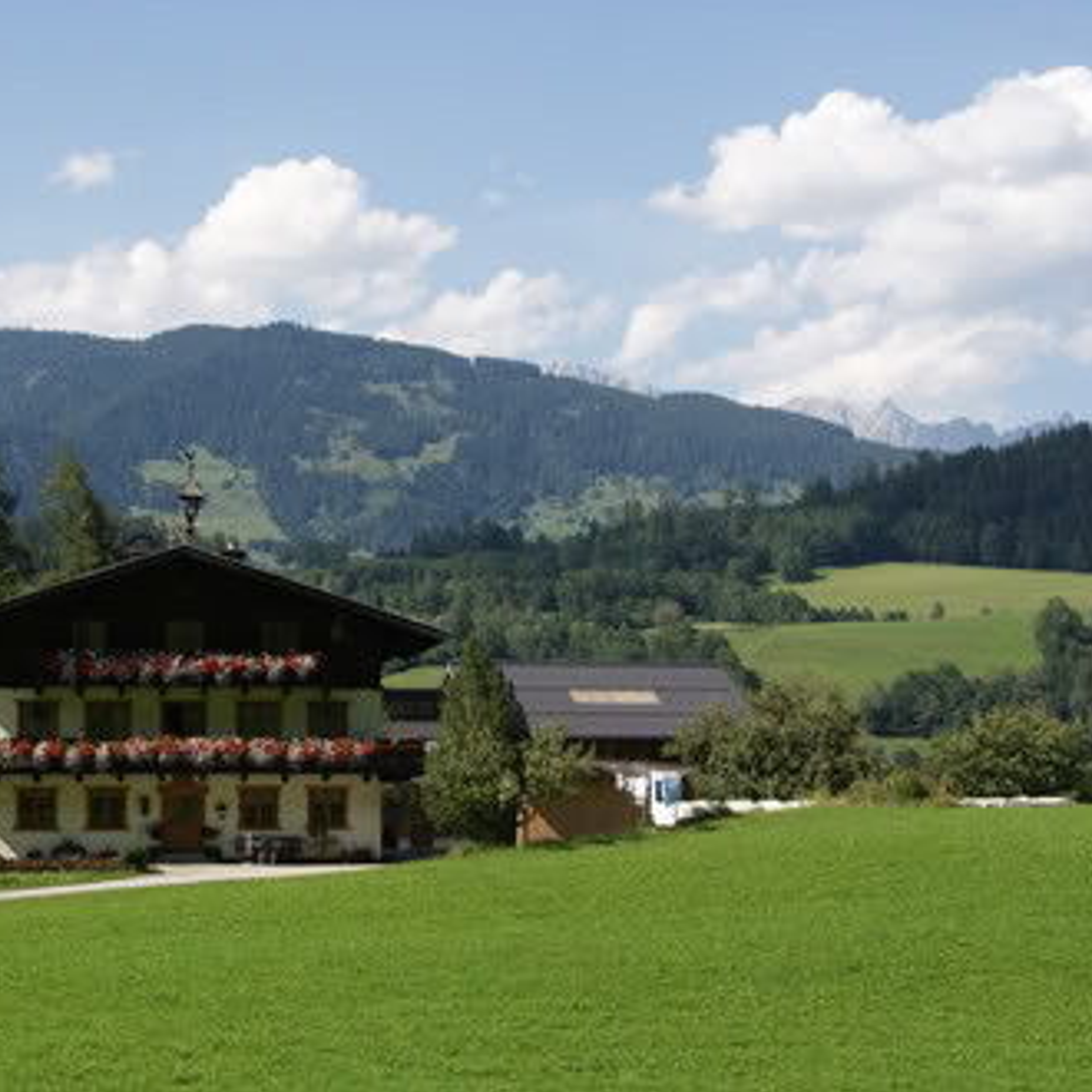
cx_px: 390
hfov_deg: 25.4
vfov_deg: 25.5
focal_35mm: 68
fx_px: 2414
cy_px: 541
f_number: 8
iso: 100
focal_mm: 35
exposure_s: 1/200
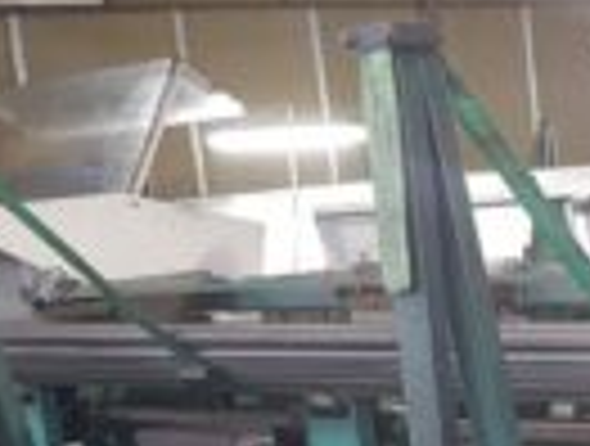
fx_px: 1521
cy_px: 496
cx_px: 613
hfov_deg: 21.1
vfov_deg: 16.2
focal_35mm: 89
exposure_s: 1/16
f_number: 1.7
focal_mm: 4.2
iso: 250
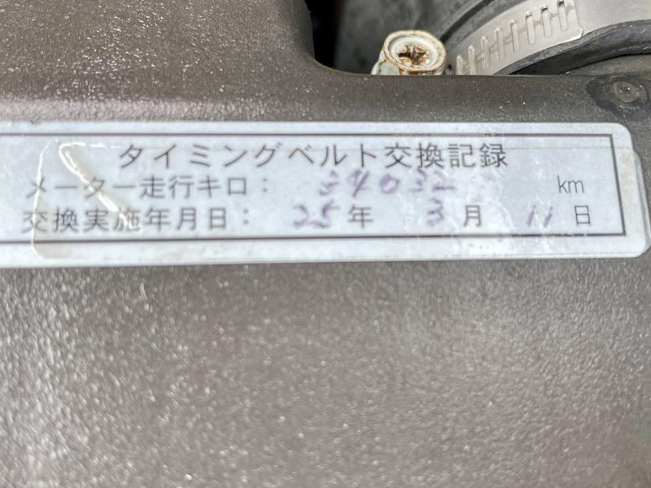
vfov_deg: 35.8
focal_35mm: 40
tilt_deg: -79.9
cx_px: 332
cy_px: 185
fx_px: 752
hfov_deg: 46.8
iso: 100
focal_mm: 5.1
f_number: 1.6
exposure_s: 1/121
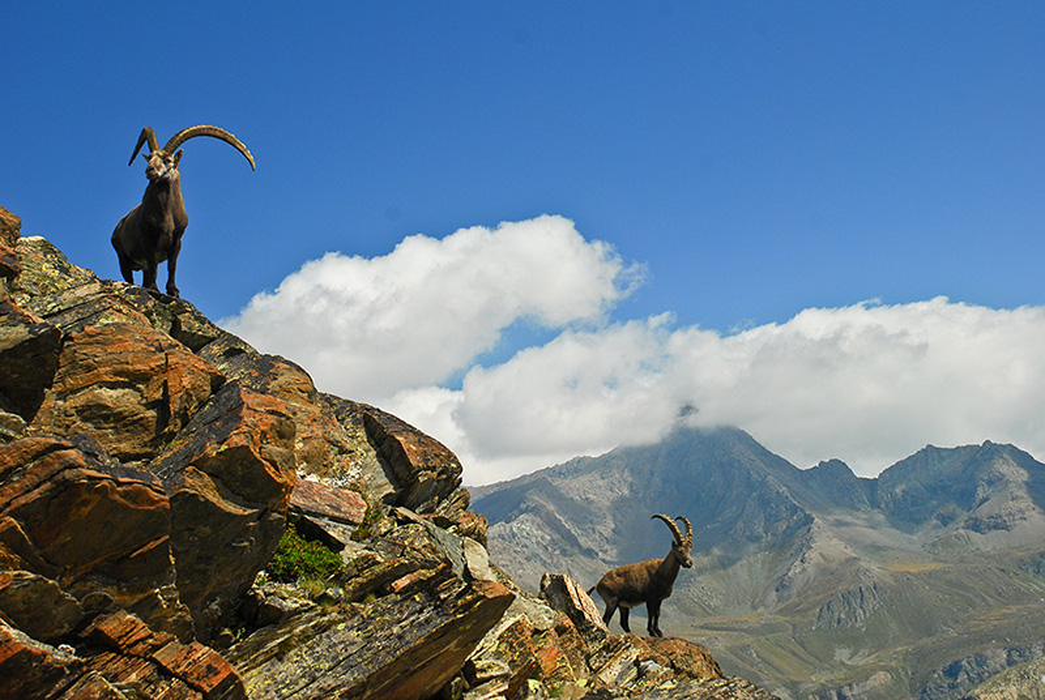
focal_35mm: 66
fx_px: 1919
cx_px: 522
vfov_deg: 20.7
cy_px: 350
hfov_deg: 30.5
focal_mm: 44
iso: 200
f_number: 10
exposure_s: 1/200
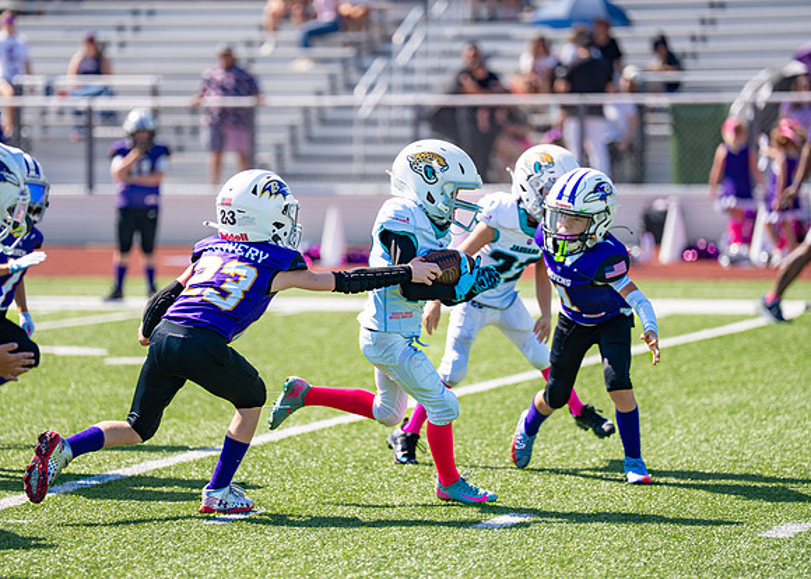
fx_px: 4532
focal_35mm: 197
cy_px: 266
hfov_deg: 10.2
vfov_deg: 7.3
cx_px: 362
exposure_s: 1/1250
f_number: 2.8
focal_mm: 164
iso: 100
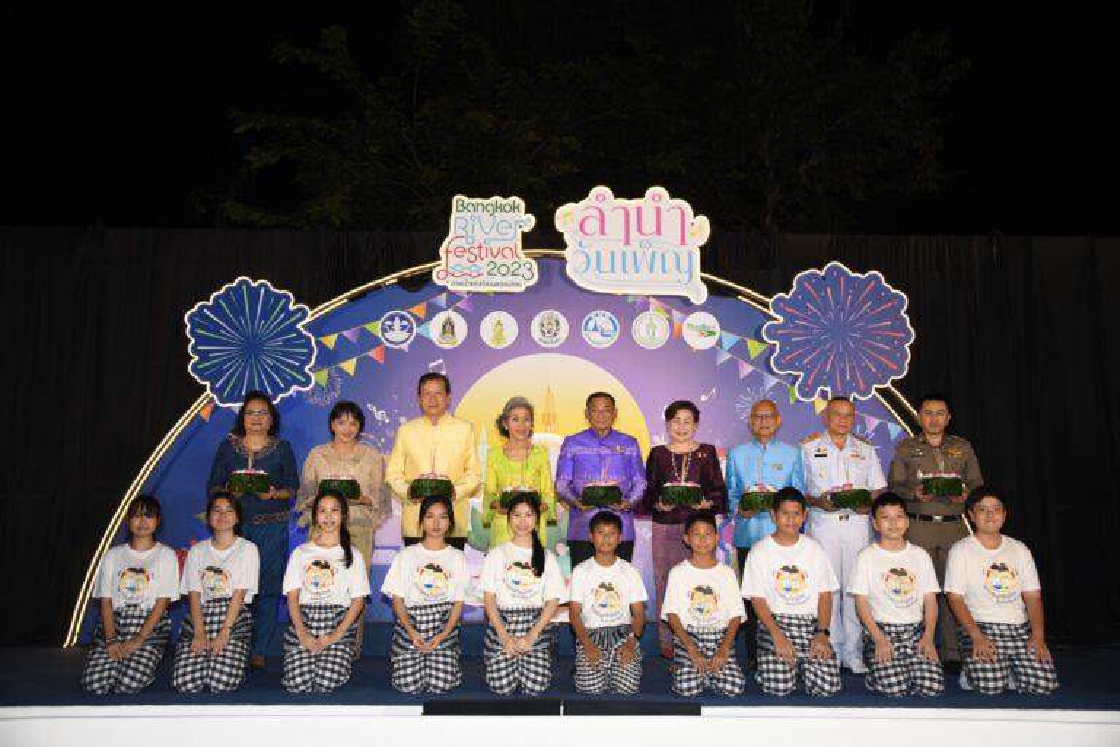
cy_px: 374
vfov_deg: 35.1
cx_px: 560
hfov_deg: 50.7
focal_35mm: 38
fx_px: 1182
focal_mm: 38
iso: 1000
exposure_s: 1/250
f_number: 5.6
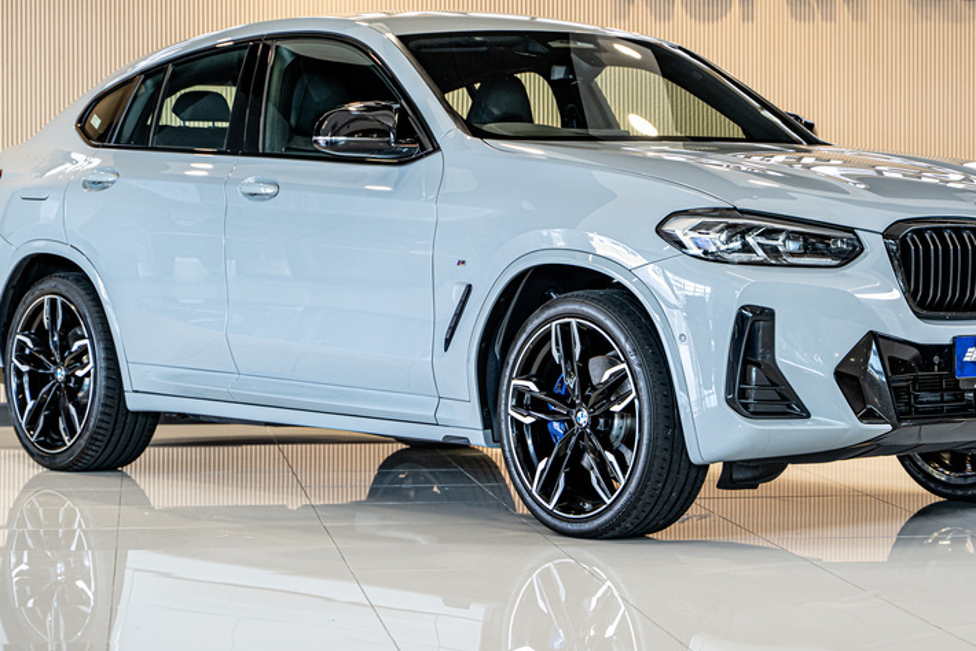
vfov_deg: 12.7
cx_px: 560
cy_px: 254
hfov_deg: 18.9
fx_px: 2929
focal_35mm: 108
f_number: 3.5
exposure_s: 1/125
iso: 800
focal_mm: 75
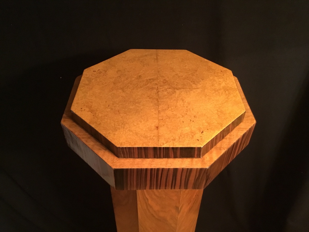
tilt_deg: -42.3
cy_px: 116
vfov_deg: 45.4
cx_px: 154
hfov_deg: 58.4
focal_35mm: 31
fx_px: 277
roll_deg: -0.7
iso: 250
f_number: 2.4
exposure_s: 1/17
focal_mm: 3.3
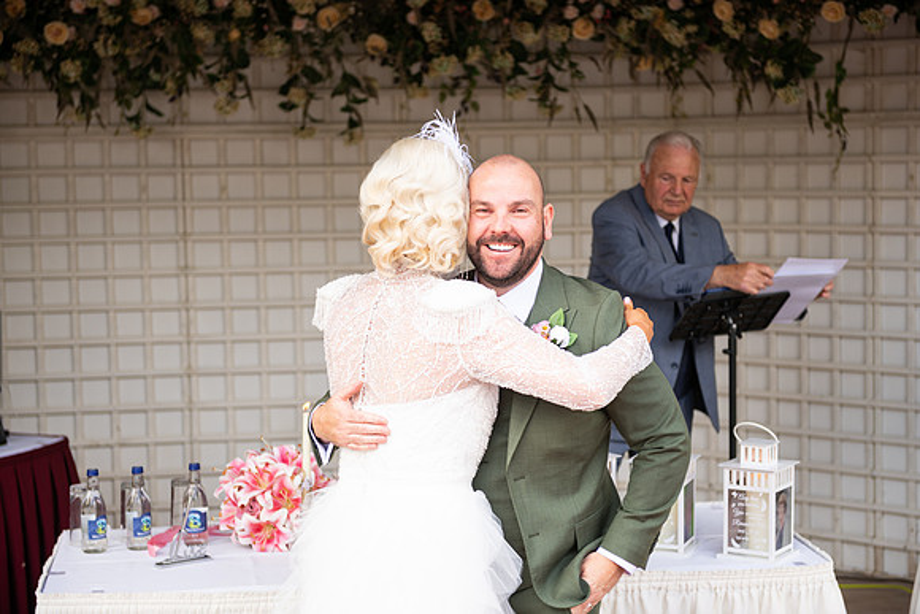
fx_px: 1789
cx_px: 460
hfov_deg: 28.8
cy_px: 307
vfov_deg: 19.5
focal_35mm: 70
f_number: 3.5
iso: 100
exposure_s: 1/160
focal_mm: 70
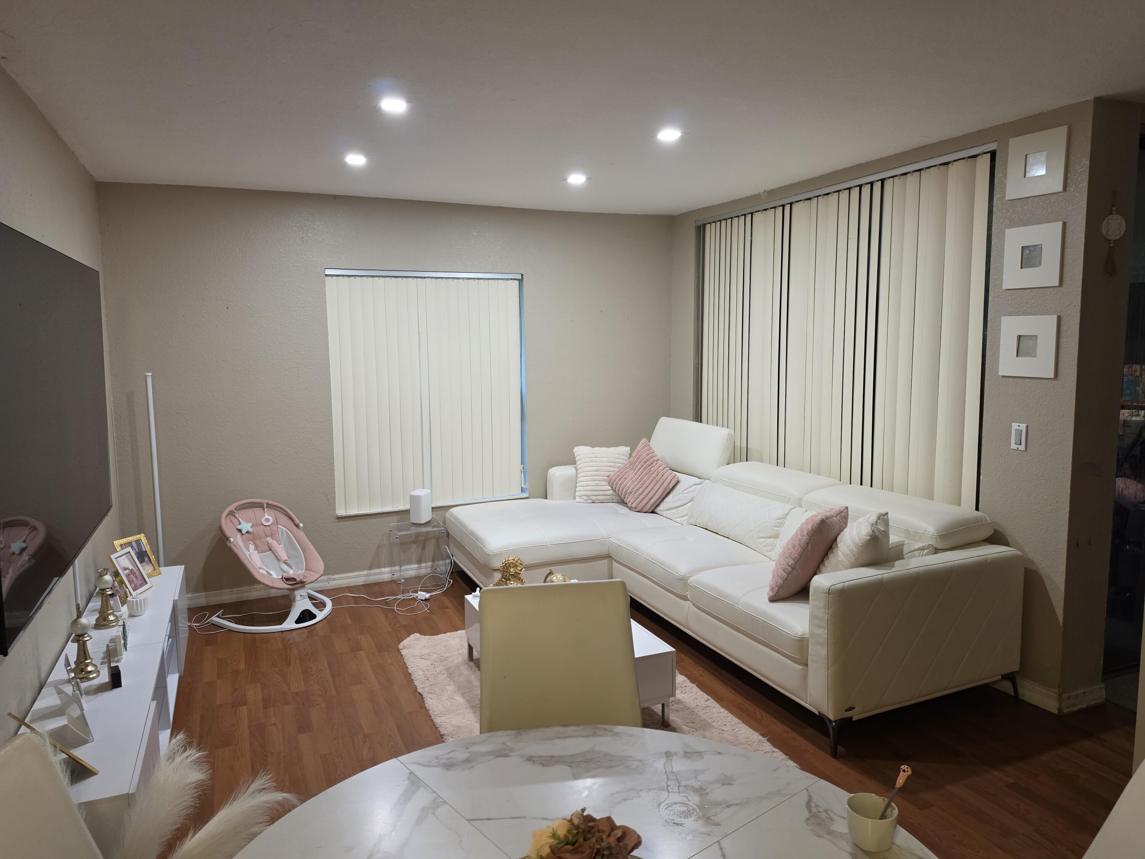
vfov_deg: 58.9
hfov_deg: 73.9
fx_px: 761
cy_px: 430
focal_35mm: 23
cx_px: 572
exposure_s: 1/120
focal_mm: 6.5
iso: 250
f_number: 1.4
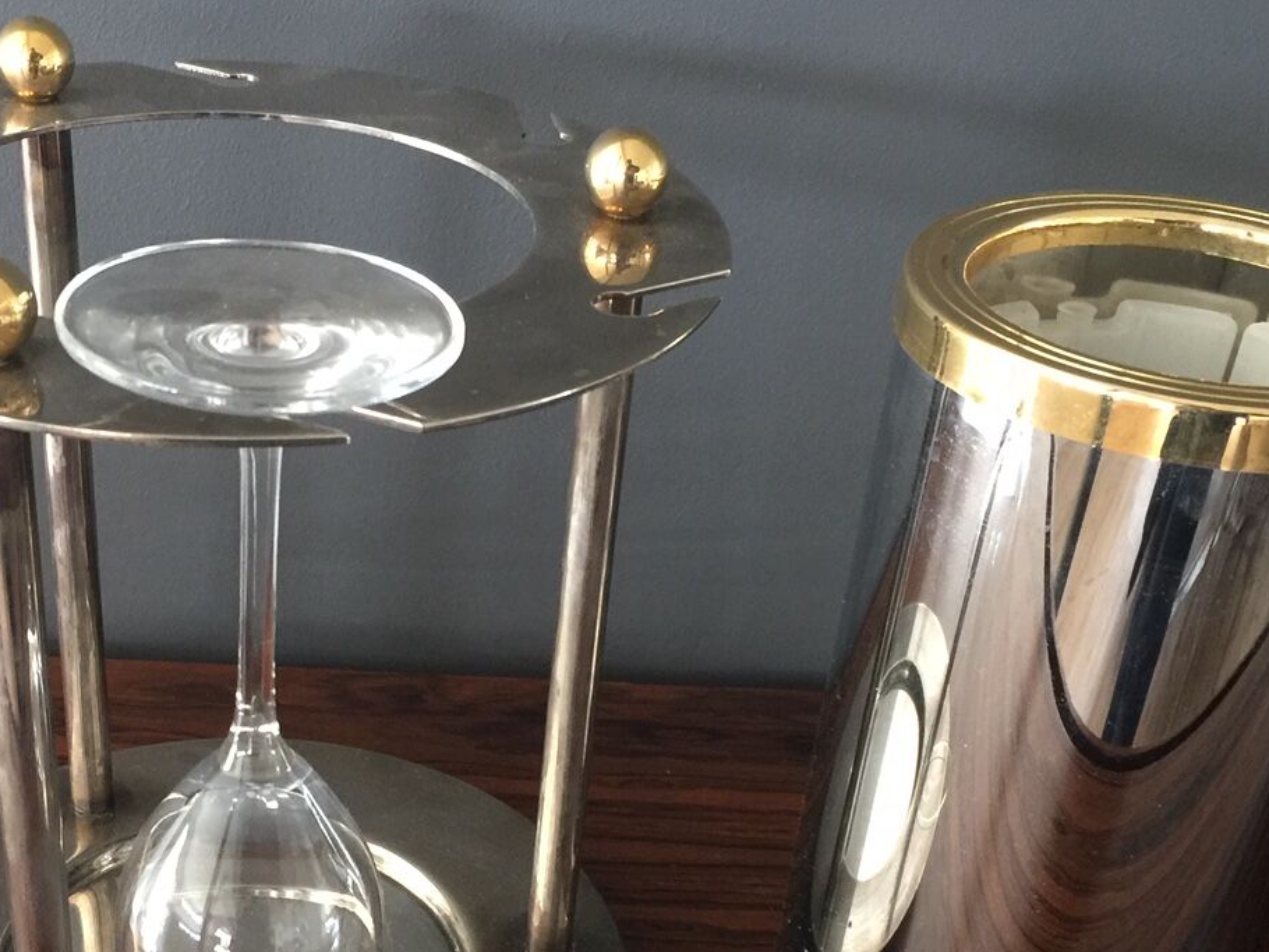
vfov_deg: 27.5
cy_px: 754
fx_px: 1907
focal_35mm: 52
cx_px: 430
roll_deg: -3.3
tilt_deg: -34.7
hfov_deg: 36.5
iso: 125
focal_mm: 4.15
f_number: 2.2
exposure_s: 1/8
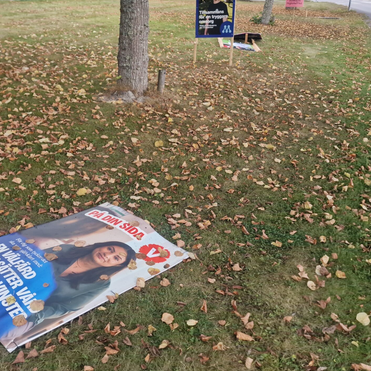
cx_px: 151
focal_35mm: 37
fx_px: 449
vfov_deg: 44.6
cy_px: 142
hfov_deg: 44.7
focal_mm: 6.4
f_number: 1.8
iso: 50
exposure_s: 1/180
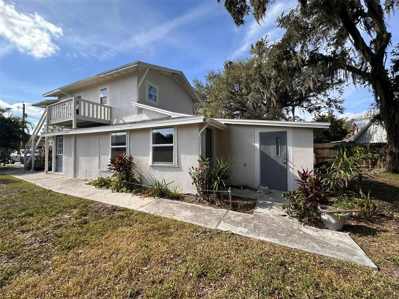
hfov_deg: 102.1
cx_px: 200
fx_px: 161
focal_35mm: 14
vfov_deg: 85.7
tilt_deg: +2.5
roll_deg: +0.9
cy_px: 150
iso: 50
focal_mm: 2.22
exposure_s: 1/955
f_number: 2.2
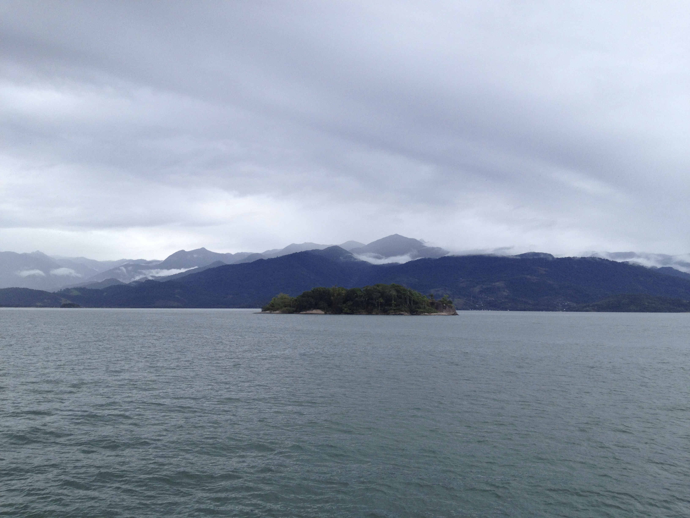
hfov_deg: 52.6
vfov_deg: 40.7
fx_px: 698
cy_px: 259
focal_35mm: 35
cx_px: 345
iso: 50
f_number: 2.4
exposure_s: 1/330
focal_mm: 4.28
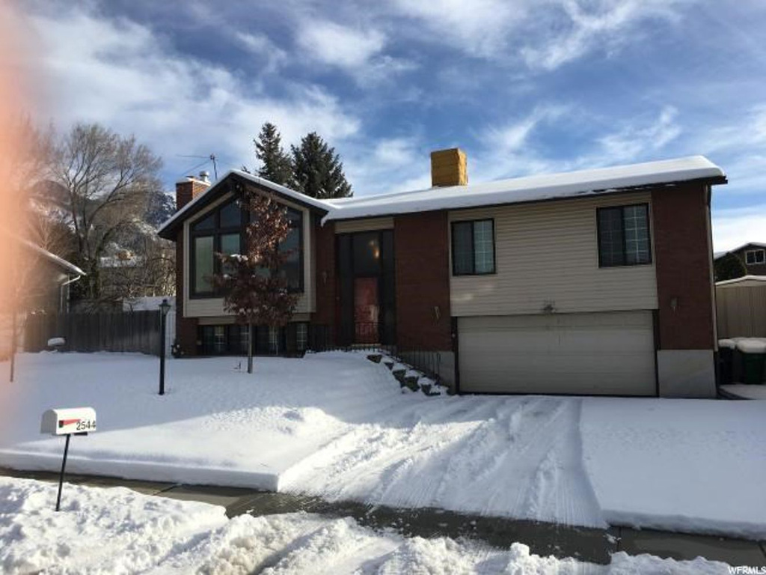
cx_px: 383
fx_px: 642
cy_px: 288
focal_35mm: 29
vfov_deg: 48.2
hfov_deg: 61.7
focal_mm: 4.15
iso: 25
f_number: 2.2
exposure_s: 1/1923
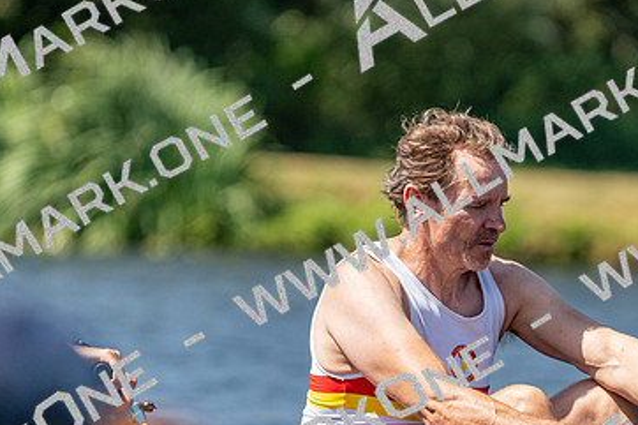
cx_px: 451
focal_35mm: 683
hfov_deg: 3.0
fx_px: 12098
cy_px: 331
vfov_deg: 2.0
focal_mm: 426
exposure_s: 1/2000
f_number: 6.3
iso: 400
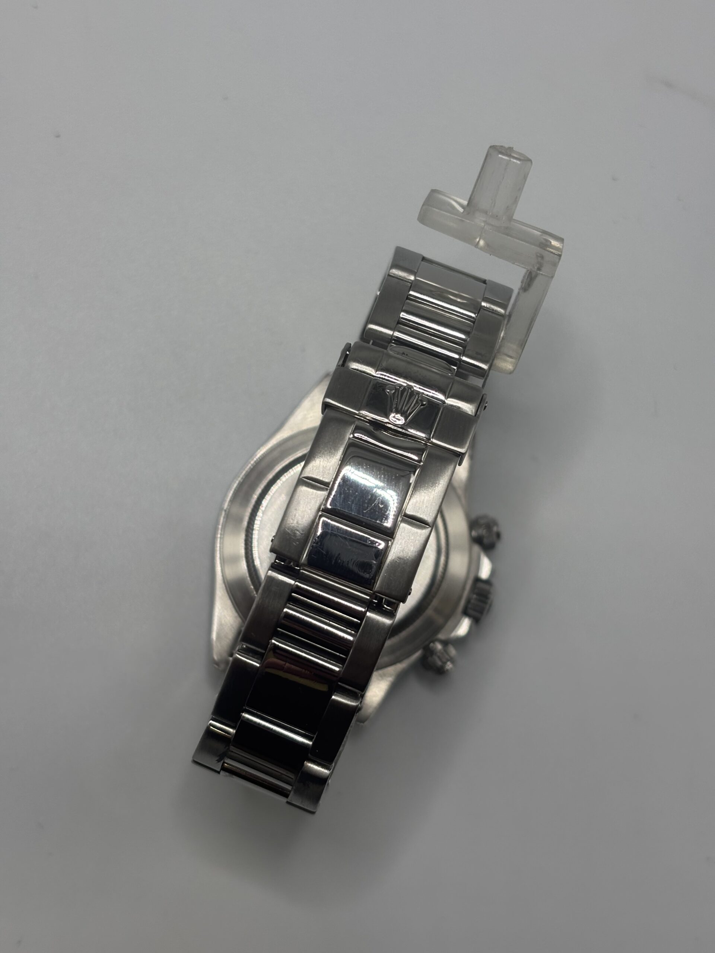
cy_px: 476
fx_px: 1432
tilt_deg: -80.8
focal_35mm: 52
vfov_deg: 36.8
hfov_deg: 28.0
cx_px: 358
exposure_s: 1/138
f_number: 1.6
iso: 25
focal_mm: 5.96
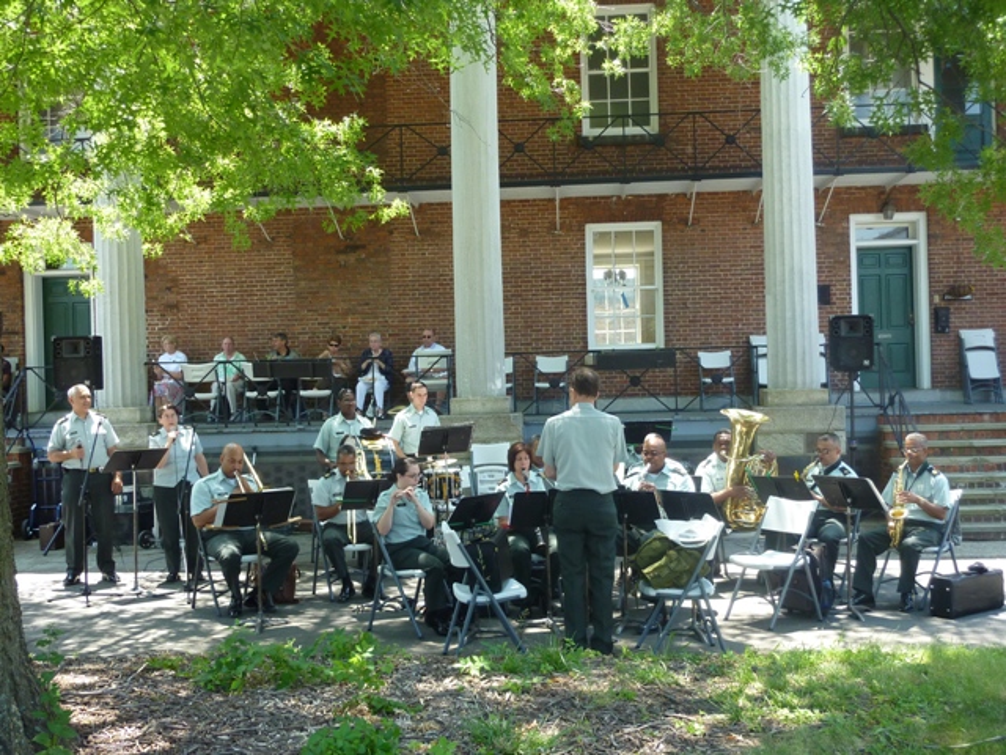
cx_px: 503
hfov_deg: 50.1
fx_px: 1075
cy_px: 378
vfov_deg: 38.7
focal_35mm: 37
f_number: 3.6
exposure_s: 1/100
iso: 160
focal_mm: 6.1
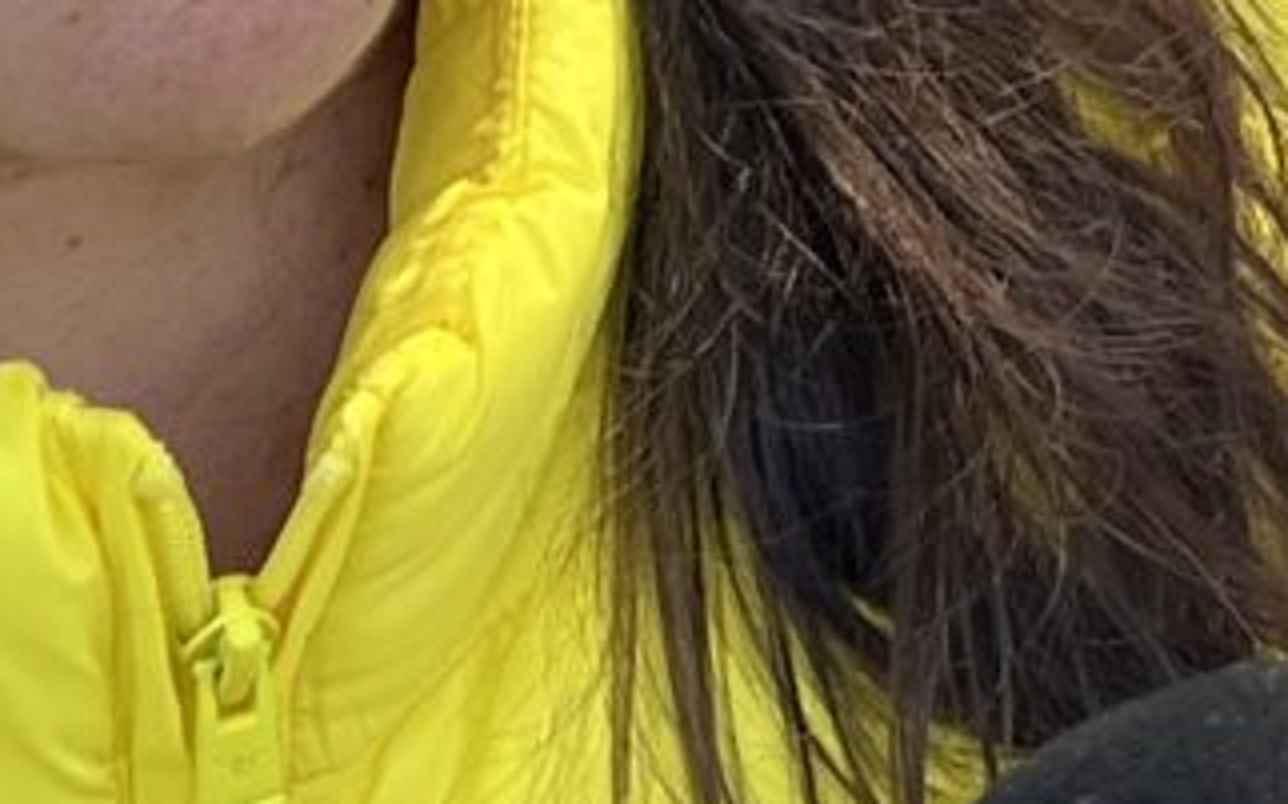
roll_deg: -0.2
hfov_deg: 9.5
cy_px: -1184
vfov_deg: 5.7
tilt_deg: -22.4
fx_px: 7685
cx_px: 1524
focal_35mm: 219
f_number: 1.5
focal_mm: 5.7
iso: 50
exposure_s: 1/367
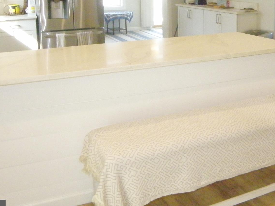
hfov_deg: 39.7
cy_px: 33
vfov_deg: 30.0
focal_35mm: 47
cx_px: 193
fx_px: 373
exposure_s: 1/60
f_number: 5.6
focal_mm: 4.6
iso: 800
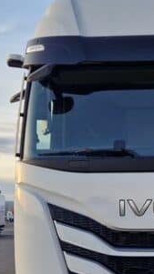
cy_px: 204
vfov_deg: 32.3
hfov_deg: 18.2
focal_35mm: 64
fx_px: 465
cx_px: 166
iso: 50
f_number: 1.8
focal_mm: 5.4
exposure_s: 1/180
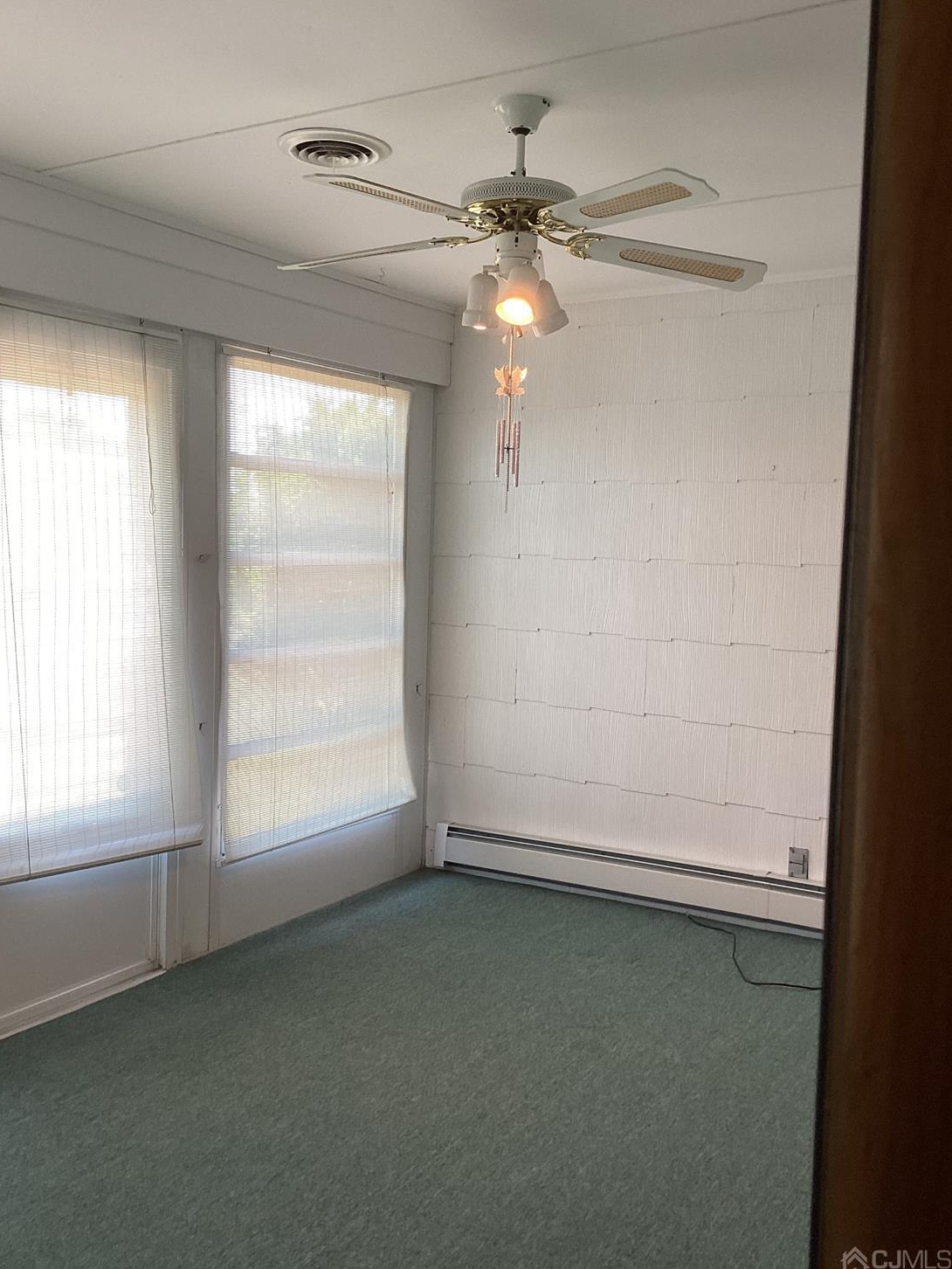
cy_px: 634
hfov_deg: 44.2
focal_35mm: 32
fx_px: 1173
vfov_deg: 56.8
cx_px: 469
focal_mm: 3.3
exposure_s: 1/50
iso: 64
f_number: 2.4
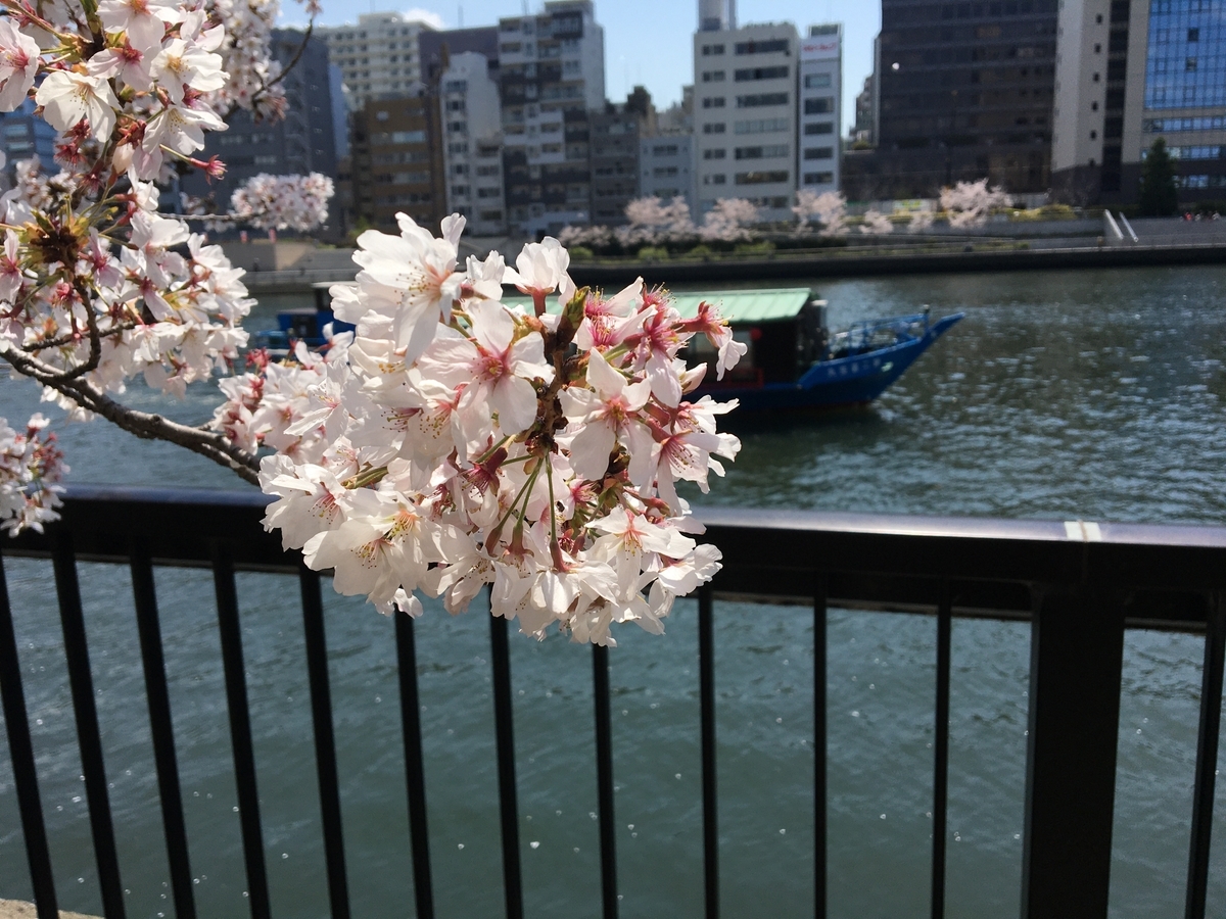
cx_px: 613
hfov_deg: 61.7
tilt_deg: -12.1
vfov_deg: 48.2
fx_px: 1027
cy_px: 460
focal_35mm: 29
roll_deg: +0.7
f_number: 2.2
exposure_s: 1/2404
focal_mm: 4.15
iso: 25
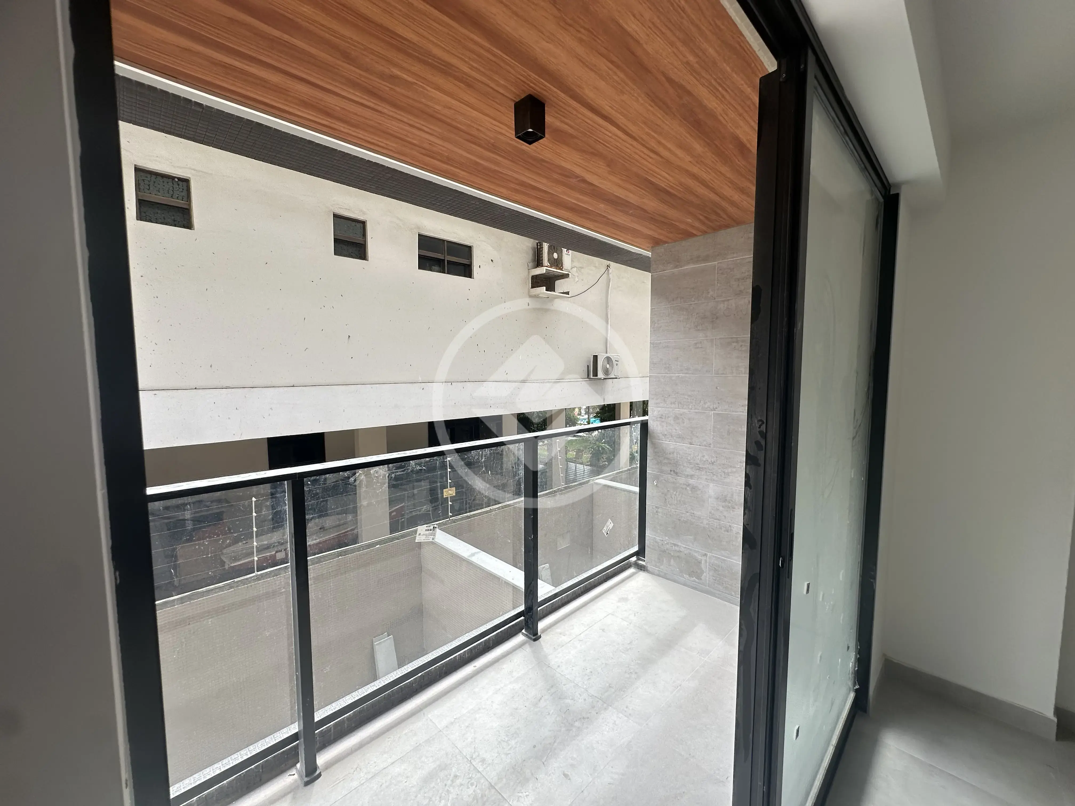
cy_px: 403
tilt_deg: -3.7
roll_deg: -0.2
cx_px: 538
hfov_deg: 102.1
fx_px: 435
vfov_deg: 85.7
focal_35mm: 14
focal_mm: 2.22
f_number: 2.2
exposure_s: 1/233
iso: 40
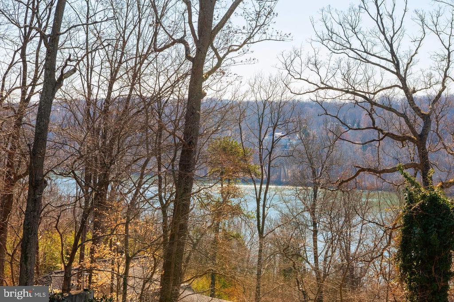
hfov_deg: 28.9
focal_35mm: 70
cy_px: 151
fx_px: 882
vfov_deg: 19.4
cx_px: 227
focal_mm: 70
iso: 100
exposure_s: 1/125
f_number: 10
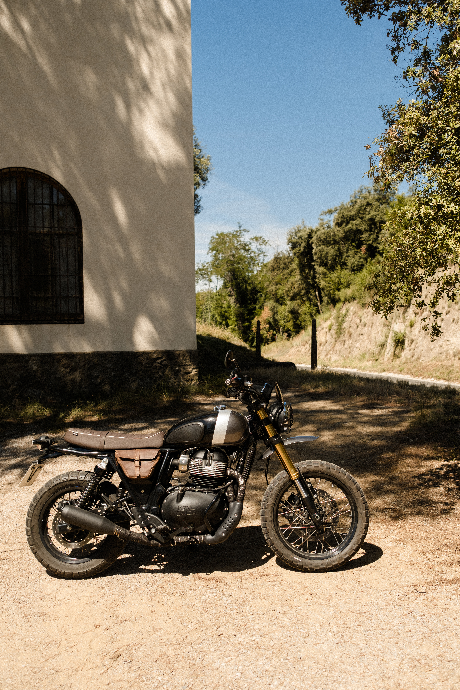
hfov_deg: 37.9
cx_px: 230
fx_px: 671
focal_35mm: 35
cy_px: 345
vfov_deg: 54.4
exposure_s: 1/1250
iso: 125
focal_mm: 23
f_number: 2.8
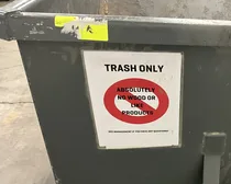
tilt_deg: -31.4
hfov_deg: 32.8
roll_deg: -4.7
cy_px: 159
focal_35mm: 54
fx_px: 369
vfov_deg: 27.3
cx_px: 211
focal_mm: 3
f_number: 1.8
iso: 500
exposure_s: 1/30
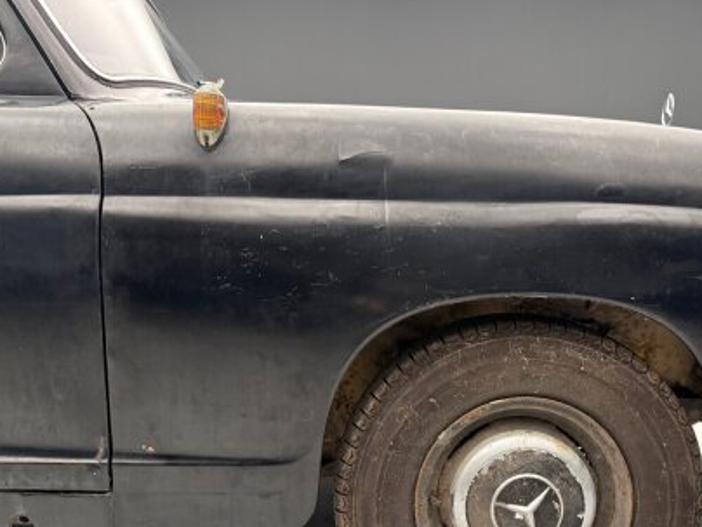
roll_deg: -1.4
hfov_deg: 48.9
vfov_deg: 37.3
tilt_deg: -7.4
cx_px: 381
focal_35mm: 38
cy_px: 350
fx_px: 771
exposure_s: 1/58
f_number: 1.78
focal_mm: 6.76
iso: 320
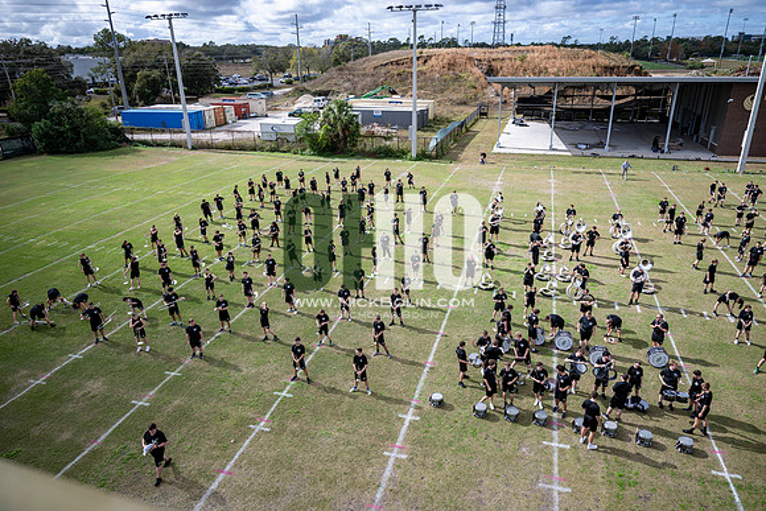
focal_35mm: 24
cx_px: 383
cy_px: 256
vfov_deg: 53.2
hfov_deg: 73.7
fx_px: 511
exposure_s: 1/1250
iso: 100
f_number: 2.8
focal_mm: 24
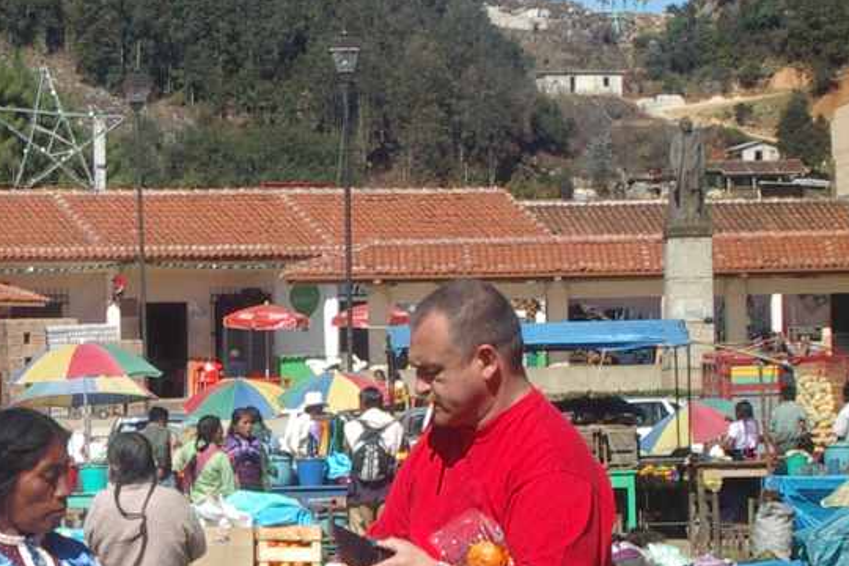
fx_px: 5306
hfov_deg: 9.1
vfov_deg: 6.1
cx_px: 83
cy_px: 319
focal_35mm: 225
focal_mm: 17.4
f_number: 9
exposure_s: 1/125
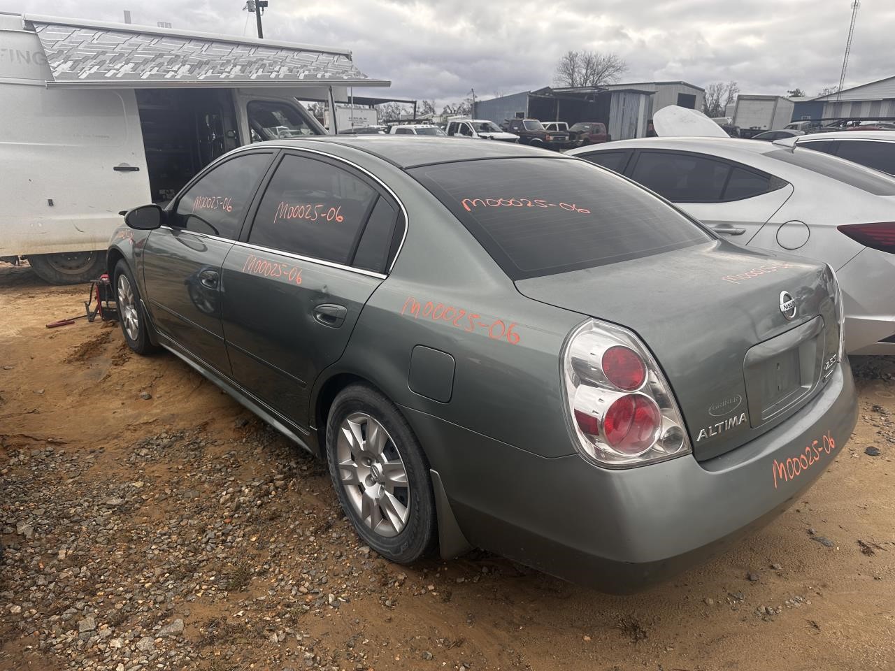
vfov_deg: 56.8
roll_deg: -0.4
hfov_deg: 71.6
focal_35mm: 24
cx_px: 448
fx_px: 621
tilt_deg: -15.4
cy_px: 336
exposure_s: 1/750
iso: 80
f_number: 1.78
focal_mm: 6.86
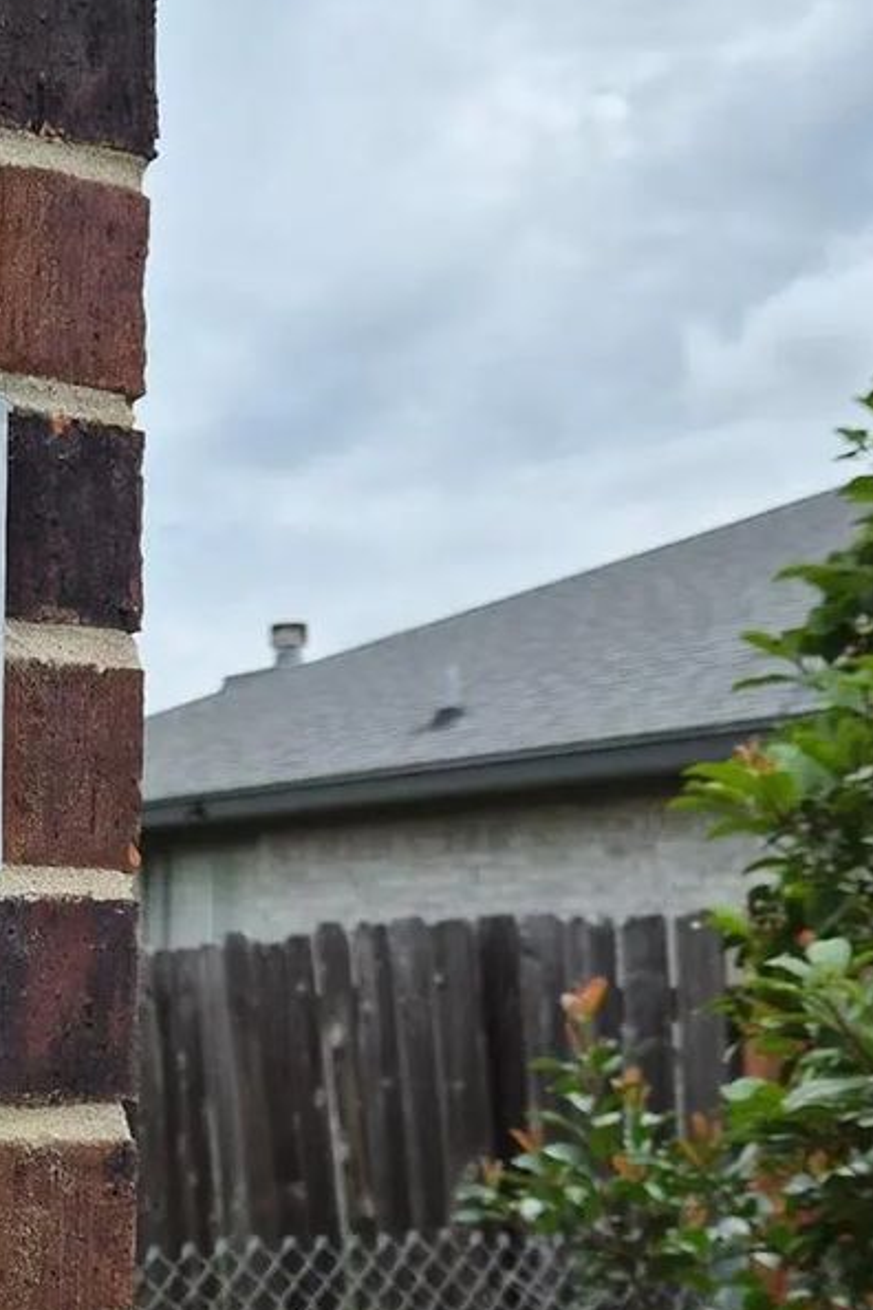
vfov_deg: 35.5
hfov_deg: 23.0
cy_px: 976
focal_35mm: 55
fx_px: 2000
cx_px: -115
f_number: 1.8
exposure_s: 1/6288
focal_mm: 5.4
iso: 80
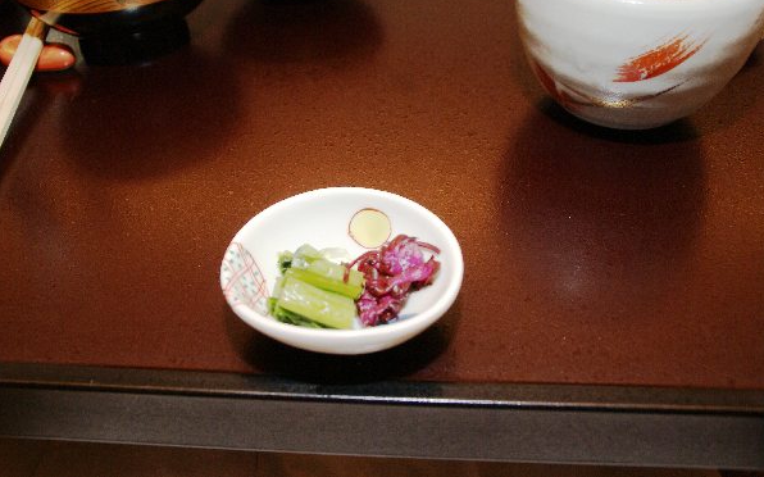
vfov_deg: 34.4
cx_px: 382
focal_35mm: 37
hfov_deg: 52.8
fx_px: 770
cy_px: 221
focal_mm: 24
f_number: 5.6
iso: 400
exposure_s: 1/60
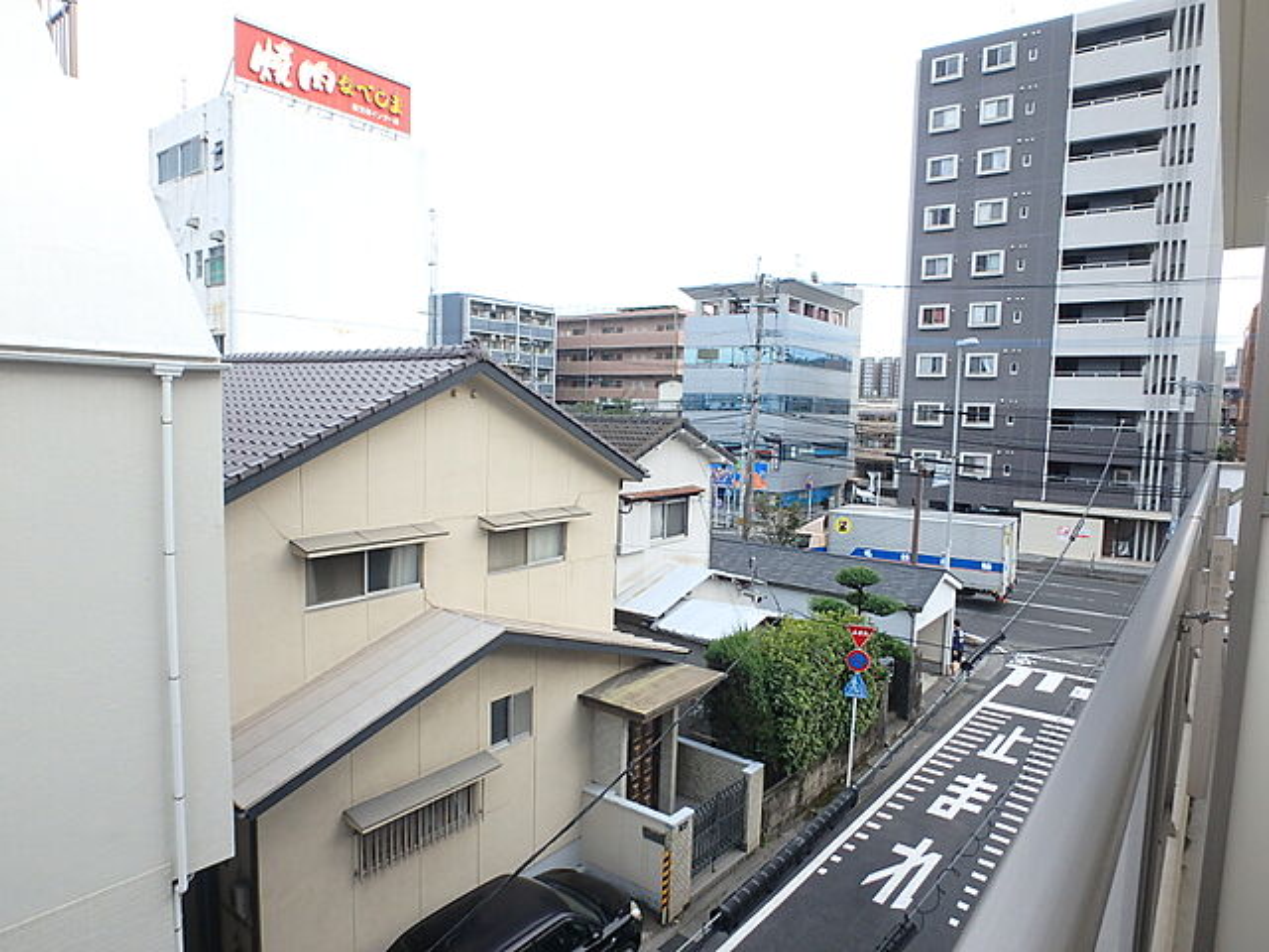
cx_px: 634
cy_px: 476
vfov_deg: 63.4
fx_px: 770
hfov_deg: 79.0
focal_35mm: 21
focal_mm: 3.7
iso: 125
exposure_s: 1/60
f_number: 3.5
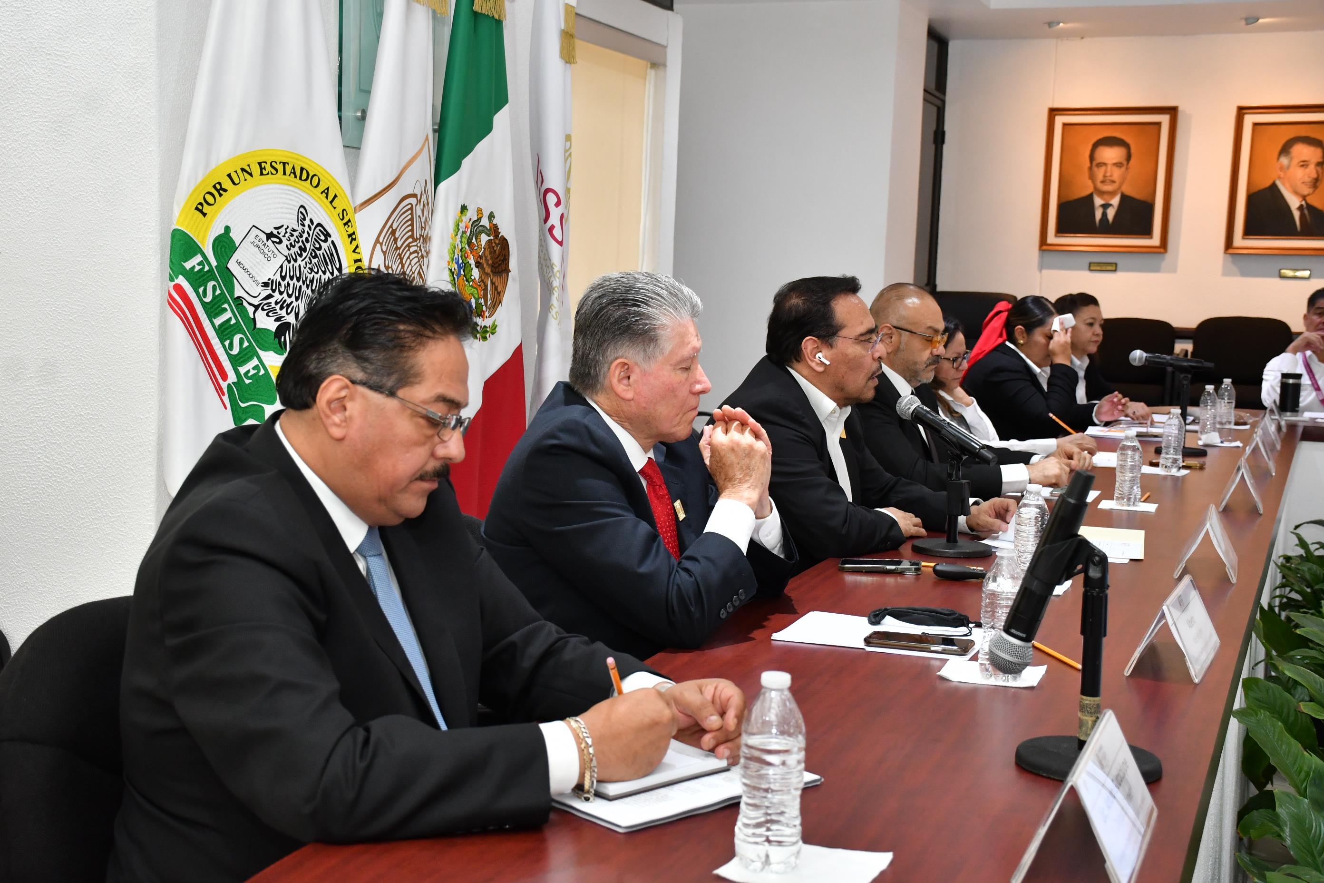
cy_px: 442
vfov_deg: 28.1
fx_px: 1765
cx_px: 662
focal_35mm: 48
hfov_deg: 41.1
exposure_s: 1/100
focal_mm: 32
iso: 1250
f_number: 5.6
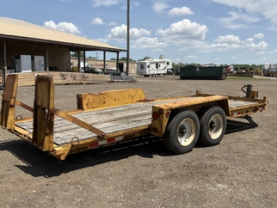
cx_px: 131
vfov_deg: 39.6
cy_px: 121
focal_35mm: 36
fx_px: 288
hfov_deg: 51.3
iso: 25
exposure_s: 1/2427
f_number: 1.8
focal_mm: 3
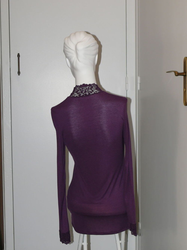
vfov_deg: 26.3
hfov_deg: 19.9
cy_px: 125
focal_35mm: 74
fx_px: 533
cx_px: 94
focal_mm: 12.3
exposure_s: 1/30
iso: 100
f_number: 3.2
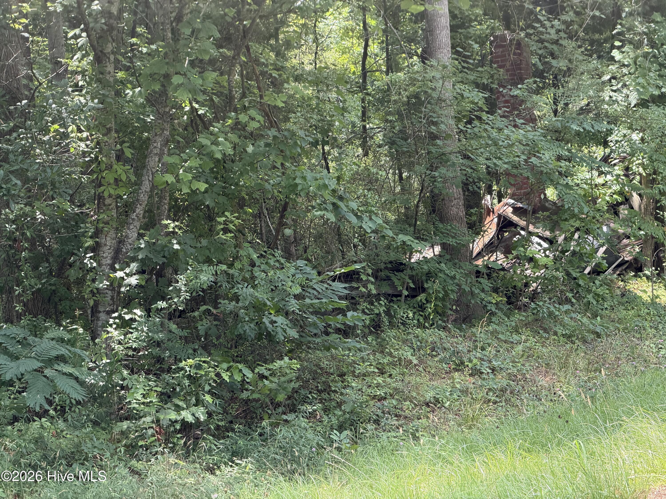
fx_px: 1924
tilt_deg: -0.7
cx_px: 333
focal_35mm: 100
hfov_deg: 19.6
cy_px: 250
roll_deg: +5.5
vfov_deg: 14.8
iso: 100
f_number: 2.8
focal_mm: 16.89
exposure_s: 1/121
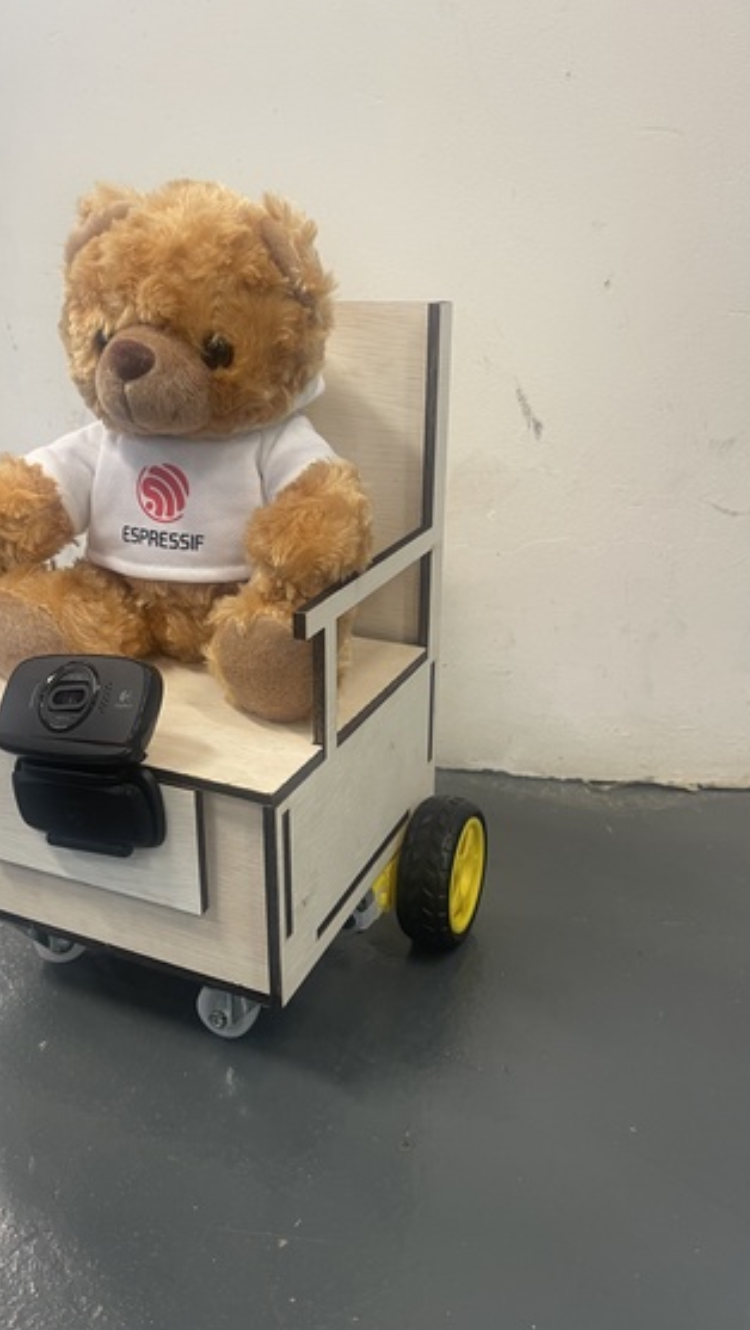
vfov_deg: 67.9
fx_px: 988
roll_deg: +0.0
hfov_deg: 41.4
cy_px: 658
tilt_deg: -18.9
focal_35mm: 28
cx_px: 303
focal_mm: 5.1
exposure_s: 1/50
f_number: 1.6
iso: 64
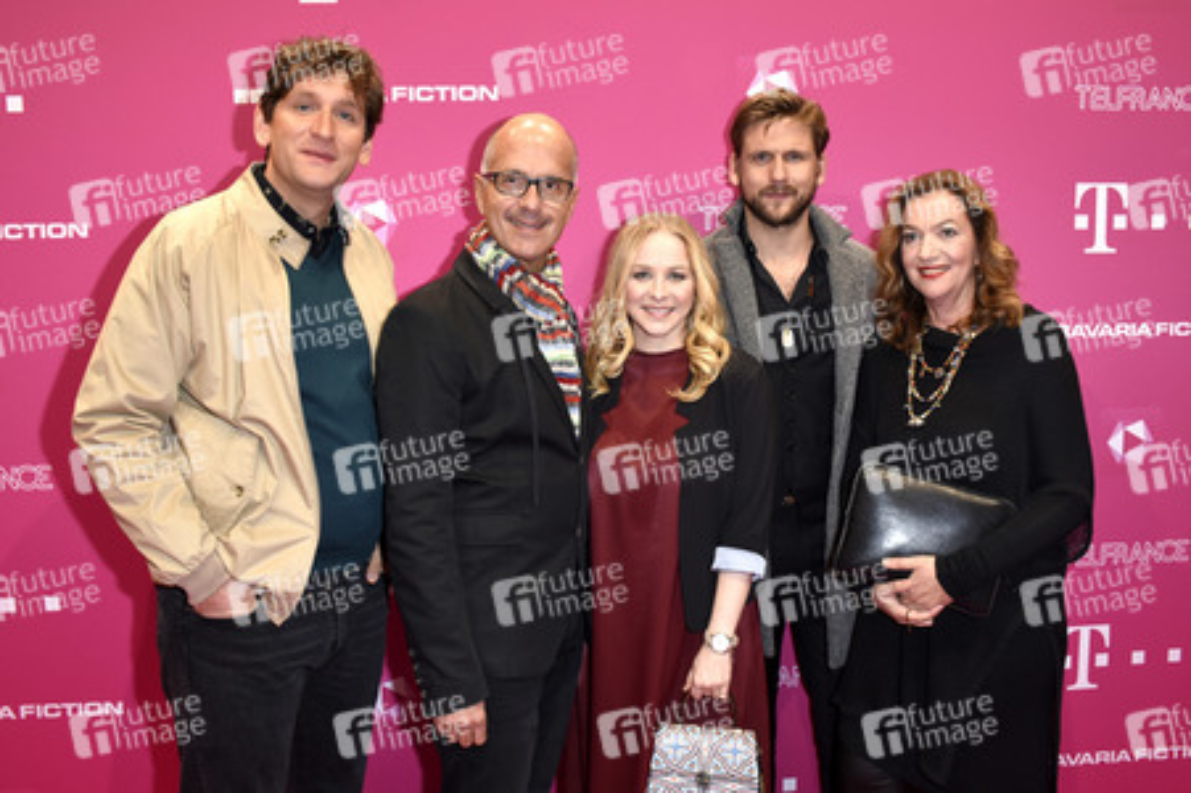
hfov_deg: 62.0
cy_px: 396
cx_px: 596
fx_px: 992
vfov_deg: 43.5
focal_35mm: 30
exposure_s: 1/160
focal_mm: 20
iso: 500
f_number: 6.3
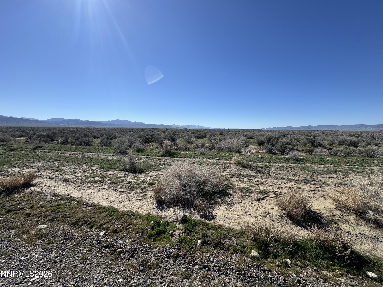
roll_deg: +0.1
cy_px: 144
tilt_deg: -5.3
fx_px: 155
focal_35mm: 14
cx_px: 192
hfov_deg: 102.1
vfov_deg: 85.7
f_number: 2.2
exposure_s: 1/2985
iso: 40
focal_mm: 2.22
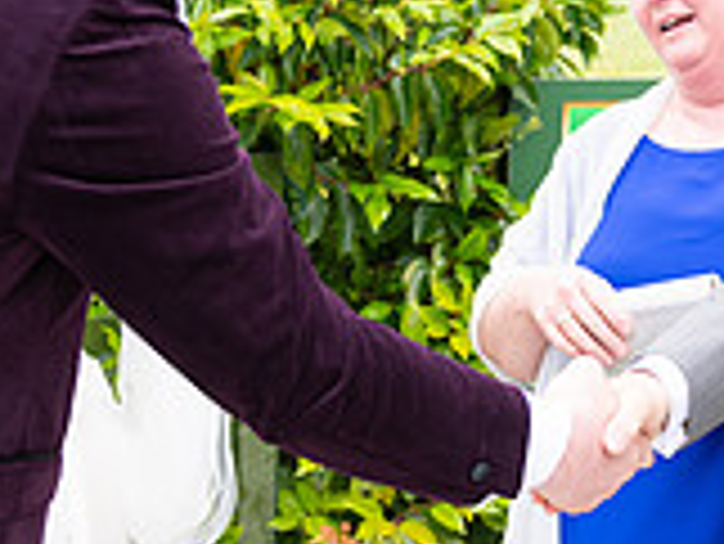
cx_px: 706
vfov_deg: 13.3
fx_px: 2323
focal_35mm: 111
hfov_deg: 17.3
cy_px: 169
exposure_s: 1/800
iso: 250
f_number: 3.5
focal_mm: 32
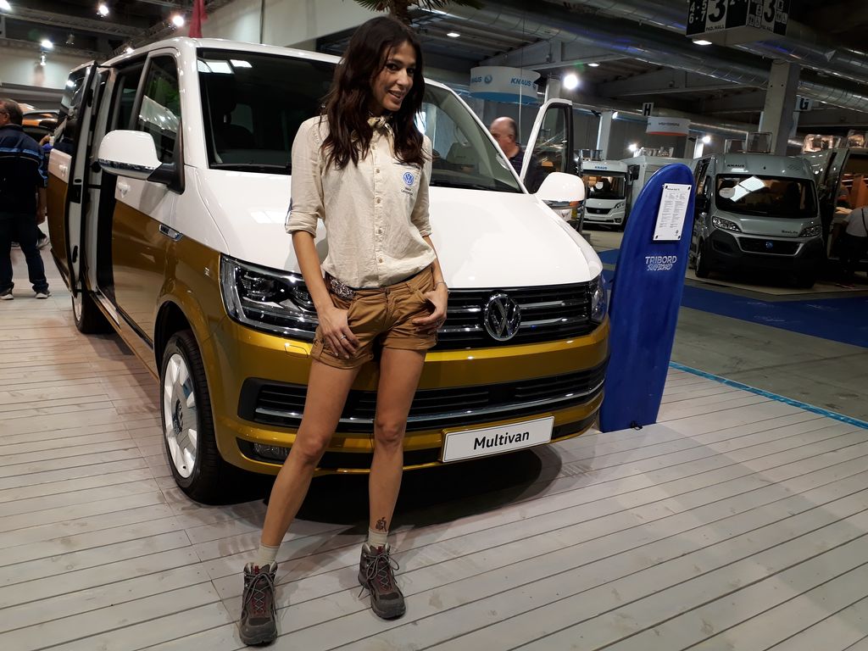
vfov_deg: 51.4
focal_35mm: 27
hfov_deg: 65.3
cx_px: 434
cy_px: 326
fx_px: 677
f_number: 1.9
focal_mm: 3.6
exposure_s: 1/33
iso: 50
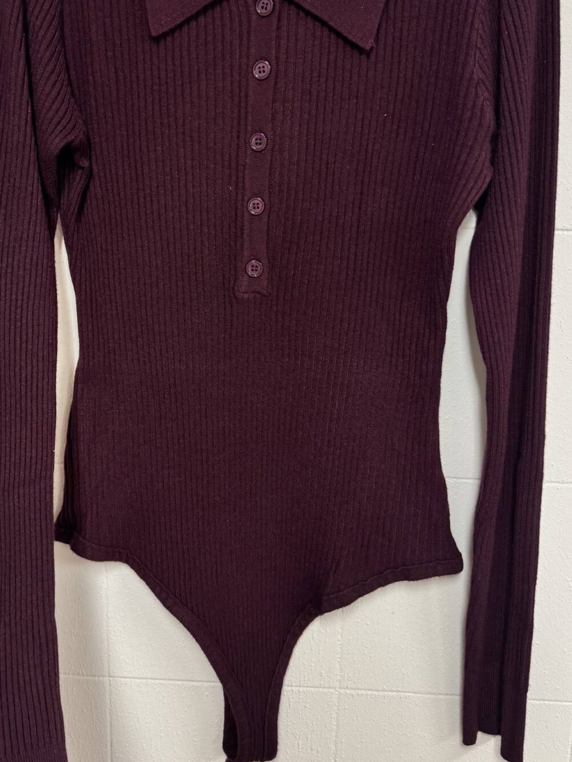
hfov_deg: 39.3
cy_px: 318
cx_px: 200
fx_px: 793
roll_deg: +0.5
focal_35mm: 36
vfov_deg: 51.1
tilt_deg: -13.4
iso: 200
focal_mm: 6.76
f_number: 1.78
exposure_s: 1/121
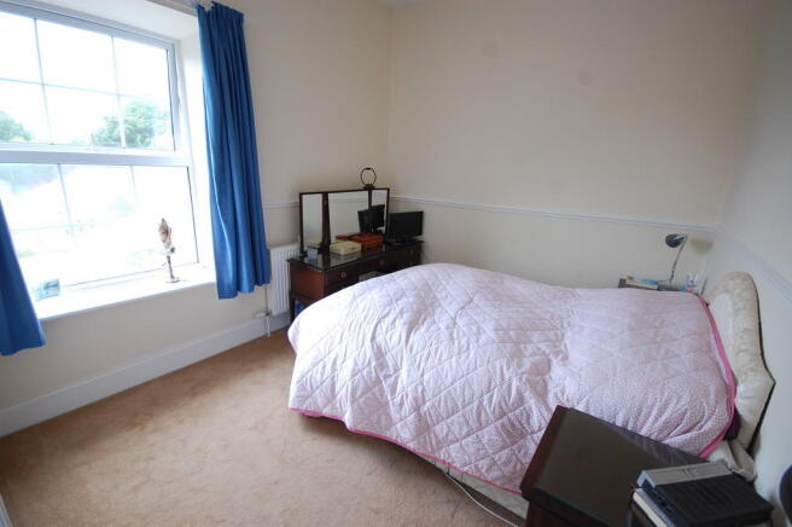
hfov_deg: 100.4
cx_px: 396
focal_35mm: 15
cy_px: 264
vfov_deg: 77.2
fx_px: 330
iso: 400
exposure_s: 1/60
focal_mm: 10
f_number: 4
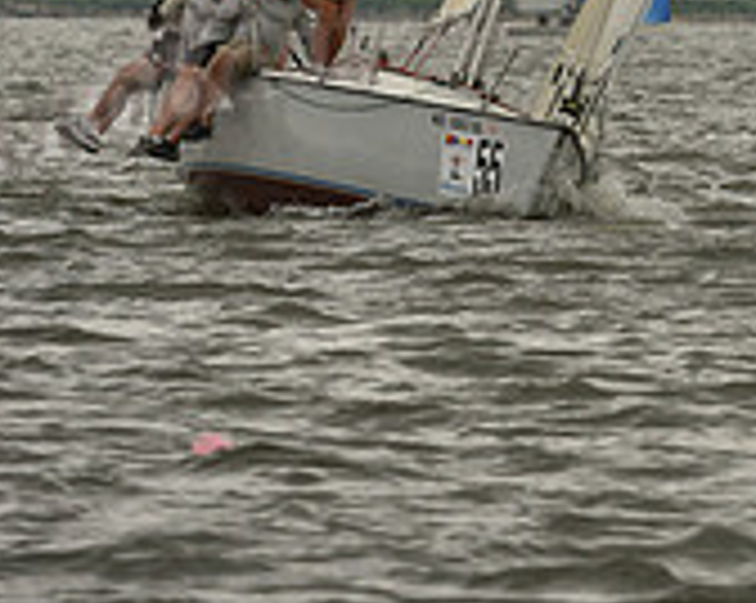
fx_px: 19577
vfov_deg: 1.8
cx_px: 731
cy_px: -666
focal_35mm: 876
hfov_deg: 2.2
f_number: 7.1
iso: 400
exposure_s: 1/1250
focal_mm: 270
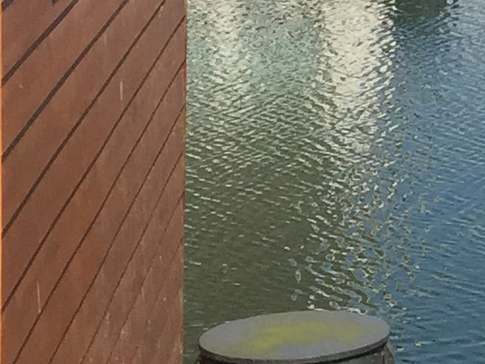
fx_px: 2649
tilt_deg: -2.3
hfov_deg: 9.5
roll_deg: -2.3
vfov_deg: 7.7
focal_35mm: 189
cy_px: -205
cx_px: 1080
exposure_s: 1/2083
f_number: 2.2
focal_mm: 4.15
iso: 32
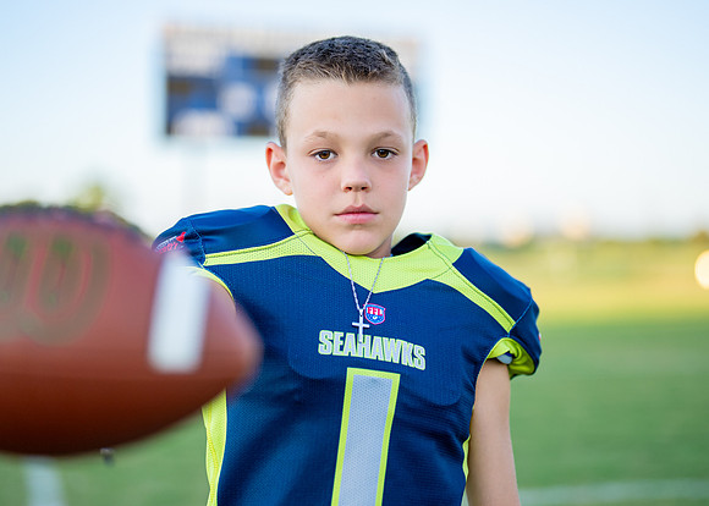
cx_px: 363
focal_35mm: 61
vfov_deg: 23.2
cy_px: 214
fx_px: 1233
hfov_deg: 32.1
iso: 160
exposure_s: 1/2000
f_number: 1.2
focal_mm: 50
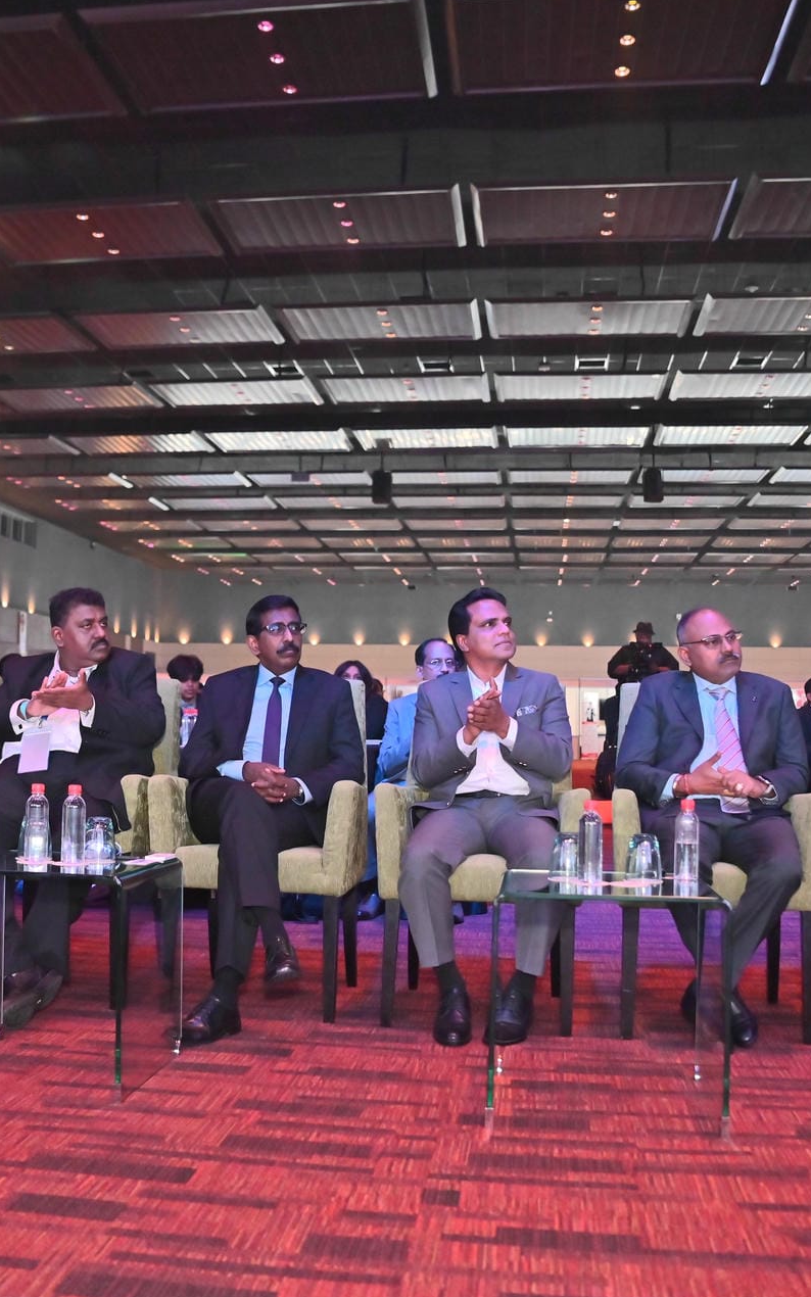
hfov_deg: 34.4
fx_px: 1308
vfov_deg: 52.7
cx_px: 349
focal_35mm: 37
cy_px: 652
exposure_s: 1/200
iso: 1250
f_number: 3.5
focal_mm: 24
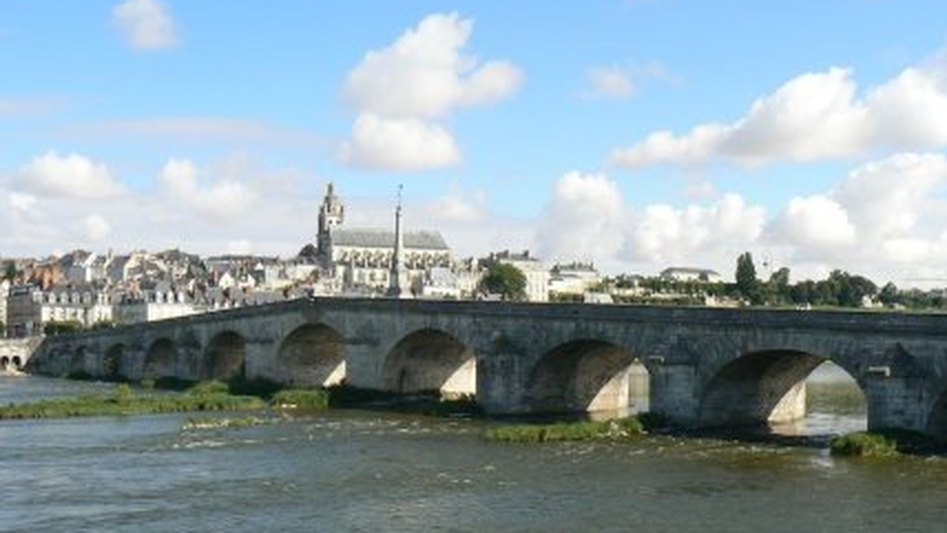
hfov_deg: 46.3
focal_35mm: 44
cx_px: 529
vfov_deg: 27.1
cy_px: 296
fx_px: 1105
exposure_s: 1/320
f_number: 5.6
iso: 80
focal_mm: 6
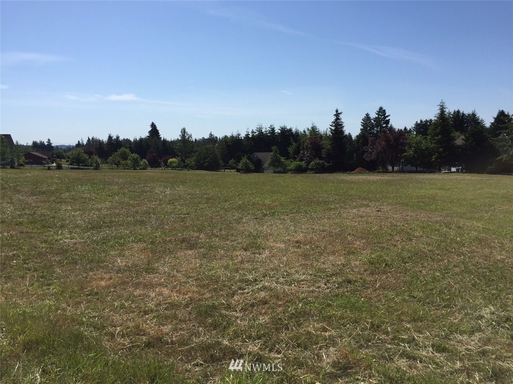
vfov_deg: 48.2
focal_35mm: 29
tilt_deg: -6.3
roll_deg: +0.1
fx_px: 430
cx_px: 256
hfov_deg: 61.7
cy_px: 192
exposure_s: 1/2825
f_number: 2.2
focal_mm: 4.15
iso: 32
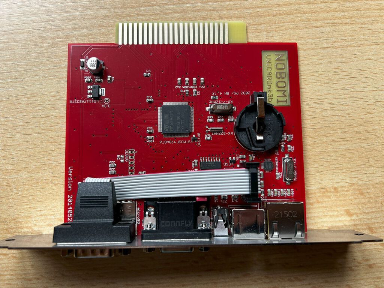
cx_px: 192
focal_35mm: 26
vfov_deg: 53.1
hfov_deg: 67.3
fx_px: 288
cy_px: 144
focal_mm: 5.7
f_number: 1.5
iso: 100
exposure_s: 1/121
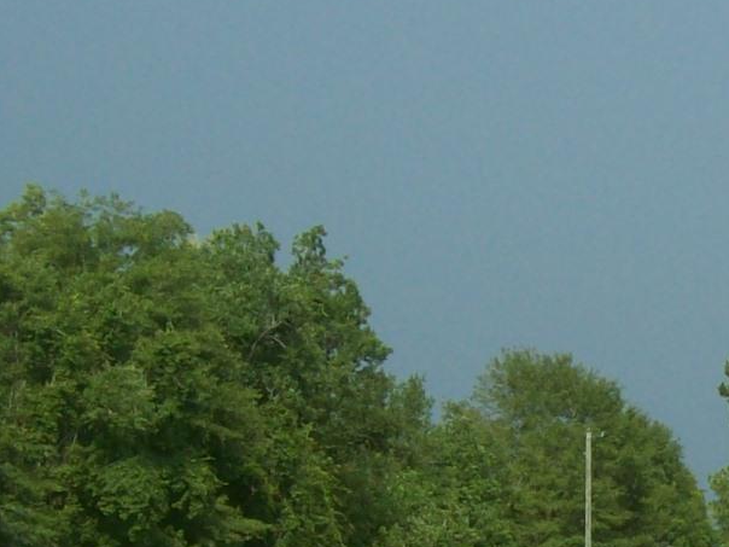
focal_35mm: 122
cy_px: 466
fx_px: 2569
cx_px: 789
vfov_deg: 12.1
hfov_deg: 15.7
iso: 80
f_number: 4.8
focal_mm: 6
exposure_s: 1/335
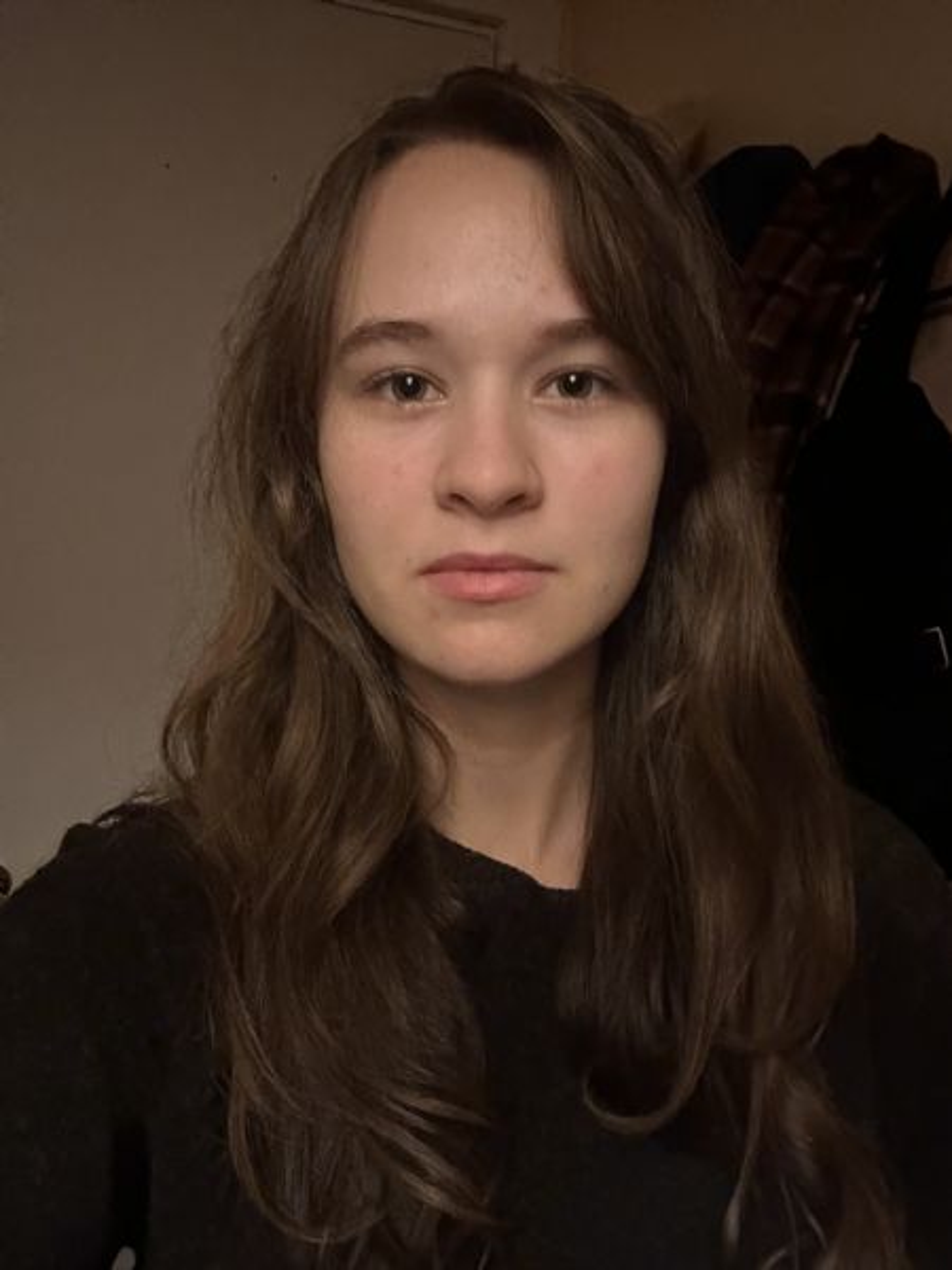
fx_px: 1100
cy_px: 635
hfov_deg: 46.8
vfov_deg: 60.0
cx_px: 476
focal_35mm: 30
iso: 640
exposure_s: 1/17
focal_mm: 2.69
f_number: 1.9
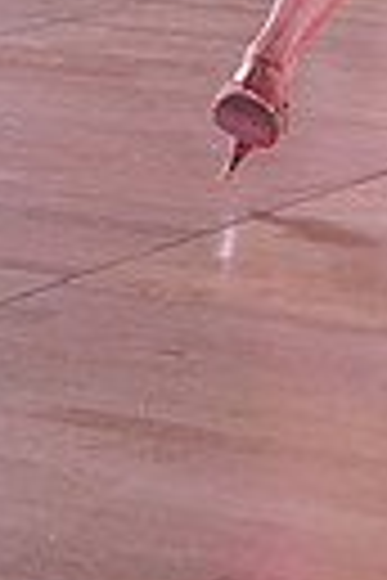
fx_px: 3999
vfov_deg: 8.0
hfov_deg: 5.4
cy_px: -499
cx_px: 718
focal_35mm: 248
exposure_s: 1/400
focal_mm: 55
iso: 2000
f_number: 4
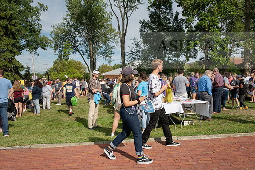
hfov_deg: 55.8
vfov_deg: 38.9
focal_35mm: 34
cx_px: 128
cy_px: 85
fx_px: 241
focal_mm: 34
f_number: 5.6
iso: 125
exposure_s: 1/500
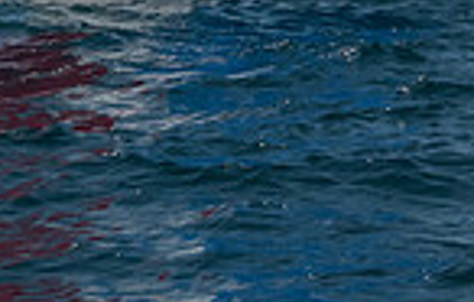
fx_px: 2637
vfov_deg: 6.4
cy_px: -313
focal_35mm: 203
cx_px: -304
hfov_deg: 9.9
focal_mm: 44
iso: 640
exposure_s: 1/640
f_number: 9
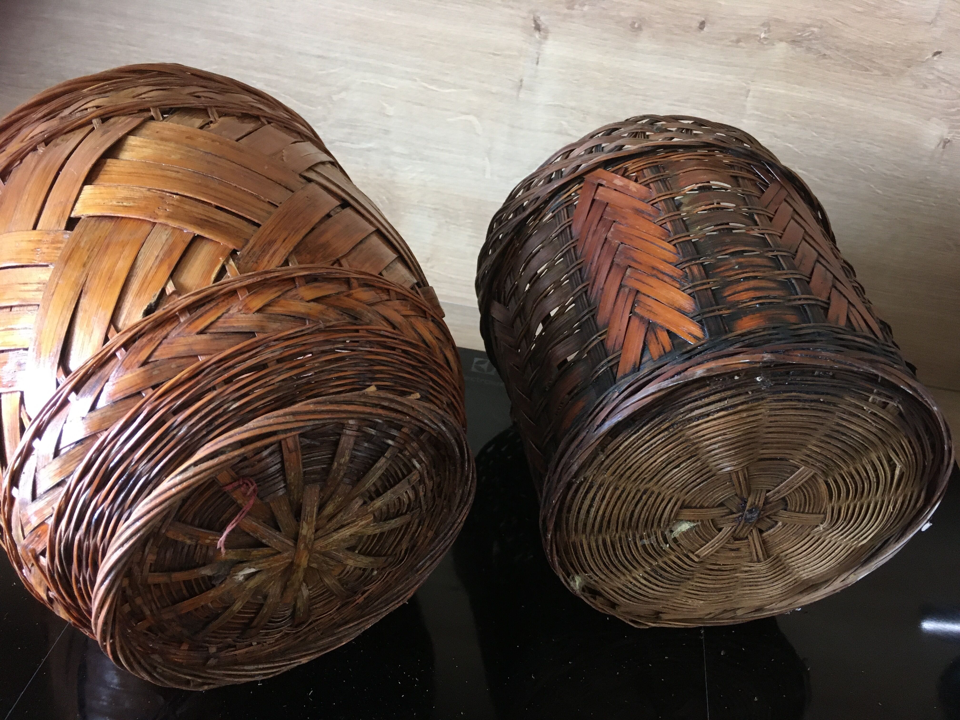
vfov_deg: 48.2
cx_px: 480
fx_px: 804
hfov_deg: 61.7
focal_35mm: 29
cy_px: 360
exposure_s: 1/33
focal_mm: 4.15
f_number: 2.2
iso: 250
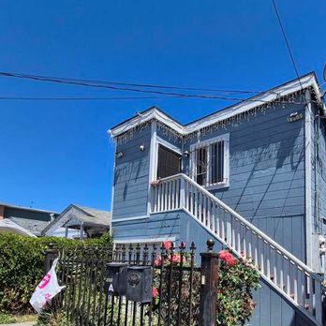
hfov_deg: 68.1
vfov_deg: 65.8
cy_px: 240
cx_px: 212
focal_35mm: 22
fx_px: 234
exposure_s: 1/1900
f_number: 2.2
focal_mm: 1.74
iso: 50
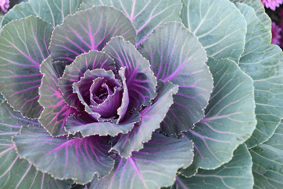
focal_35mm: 60
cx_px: 142
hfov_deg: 33.4
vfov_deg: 22.6
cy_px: 94
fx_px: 472
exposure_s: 1/30
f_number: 5.3
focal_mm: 40
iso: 200
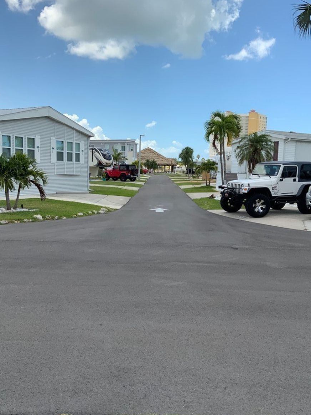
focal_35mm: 34
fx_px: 407
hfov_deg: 41.8
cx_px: 160
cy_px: 208
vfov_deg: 54.0
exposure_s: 1/1984
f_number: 1.8
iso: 20
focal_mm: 3
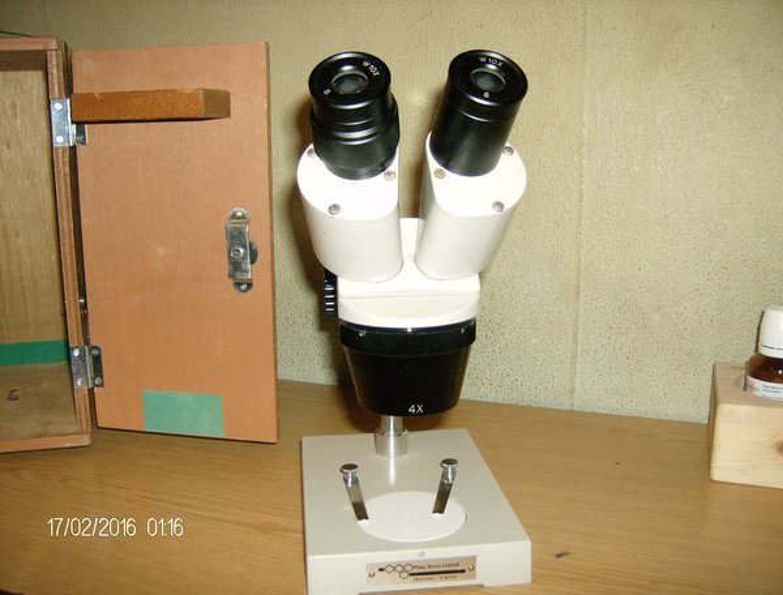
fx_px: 818
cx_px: 392
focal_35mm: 36
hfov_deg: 51.1
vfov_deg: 40.0
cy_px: 298
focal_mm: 6
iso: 200
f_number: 2.8
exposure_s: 1/60
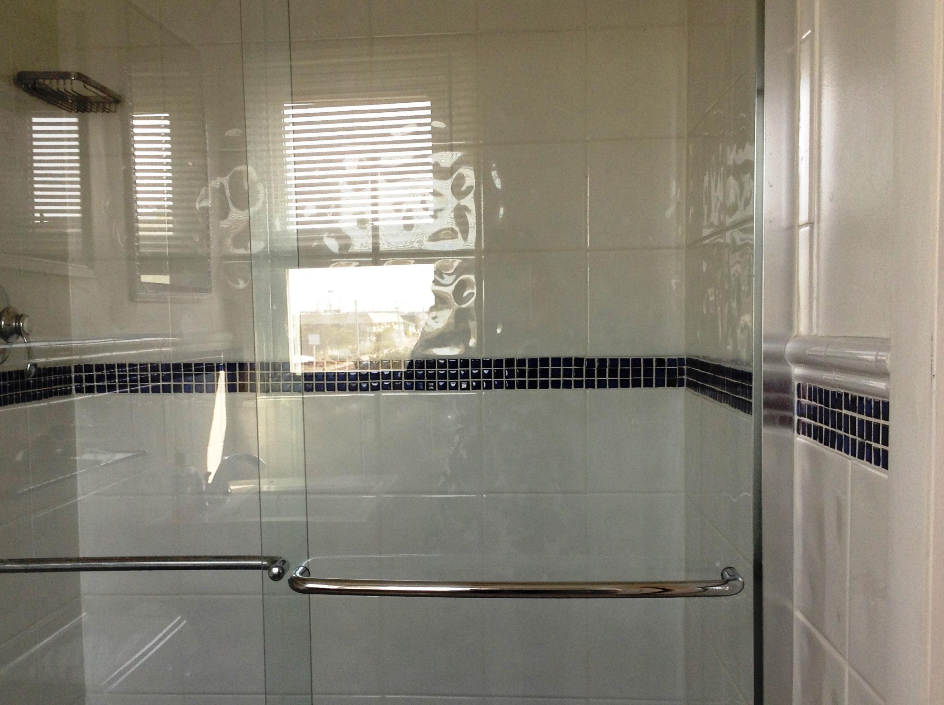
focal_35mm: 41
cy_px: 407
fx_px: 1116
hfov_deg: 45.8
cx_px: 432
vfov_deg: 35.0
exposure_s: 1/40
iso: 40
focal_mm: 3.3
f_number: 2.4
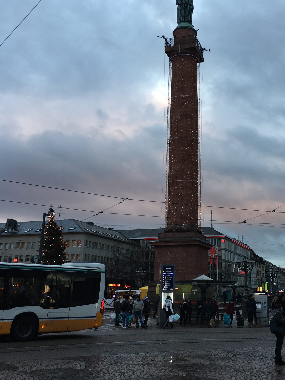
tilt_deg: +13.5
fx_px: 450
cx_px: 197
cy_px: 188
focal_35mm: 41
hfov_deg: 34.7
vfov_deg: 45.8
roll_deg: +0.4
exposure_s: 1/50
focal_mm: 4.15
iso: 25
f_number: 2.2
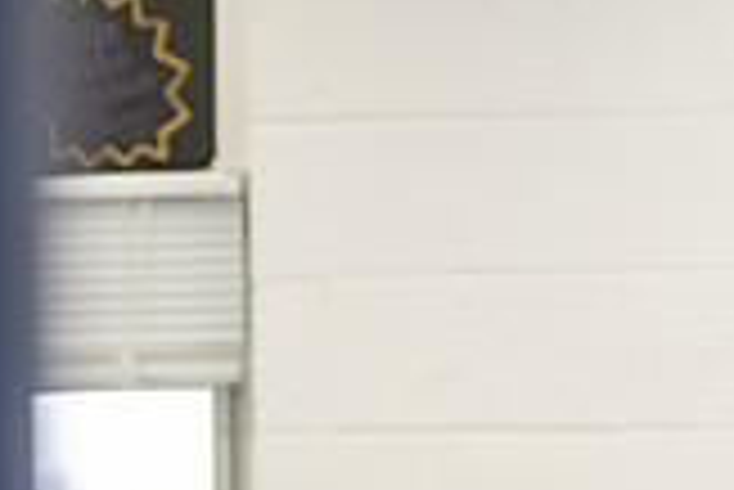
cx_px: 743
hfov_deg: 6.3
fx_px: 6673
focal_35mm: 327
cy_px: 784
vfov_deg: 4.2
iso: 2500
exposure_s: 1/200
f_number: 3.2
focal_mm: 92
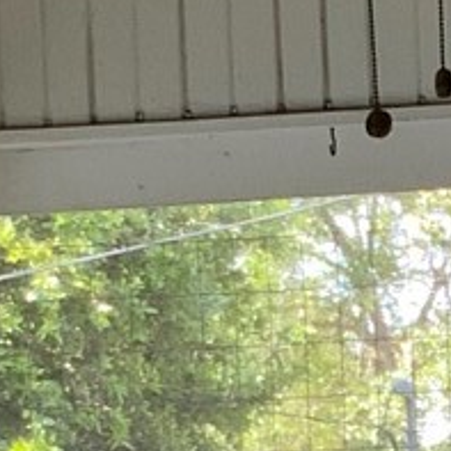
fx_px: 3936
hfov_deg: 6.5
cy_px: 634
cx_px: 675
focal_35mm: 267
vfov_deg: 6.5
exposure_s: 1/120
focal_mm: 3
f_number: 1.8
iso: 32
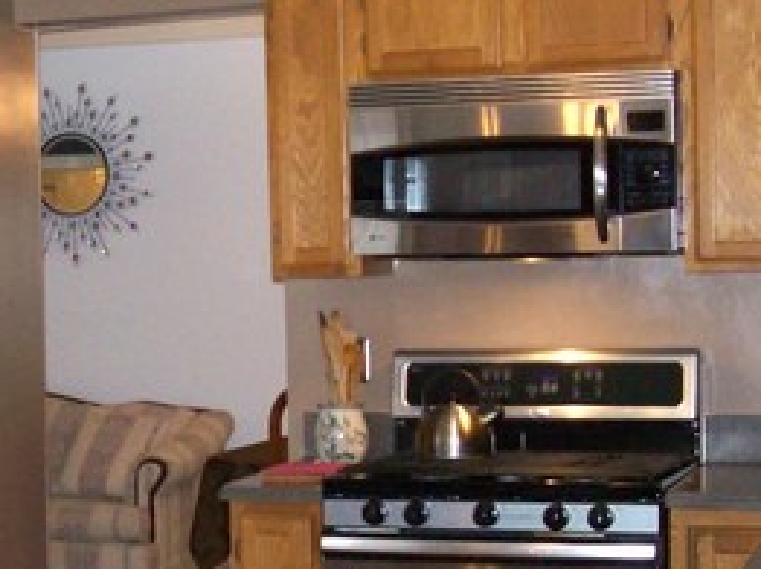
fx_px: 1933
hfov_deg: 22.1
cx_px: 180
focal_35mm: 88
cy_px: 380
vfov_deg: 16.7
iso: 200
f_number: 2.7
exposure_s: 1/64
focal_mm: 6
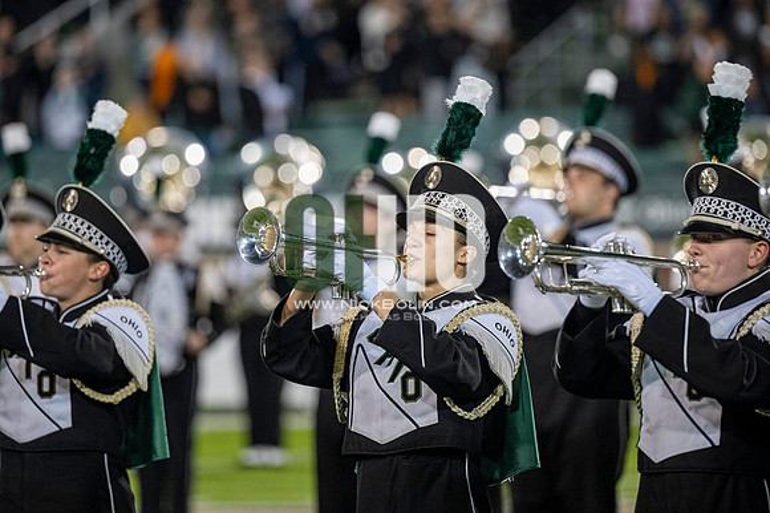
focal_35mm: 300
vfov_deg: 4.6
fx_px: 6413
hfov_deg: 6.9
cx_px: 385
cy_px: 256
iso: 1000
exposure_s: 1/500
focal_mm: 200
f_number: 2.8
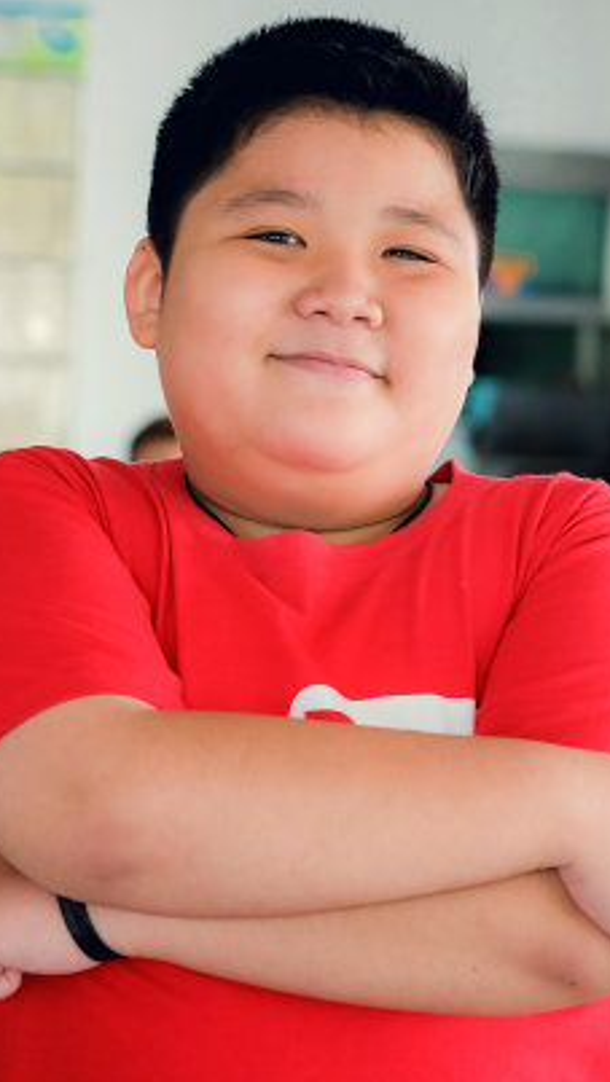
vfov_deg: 15.0
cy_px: 545
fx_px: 4108
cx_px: 374
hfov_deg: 8.5
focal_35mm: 143
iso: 640
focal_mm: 60
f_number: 4
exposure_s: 1/125
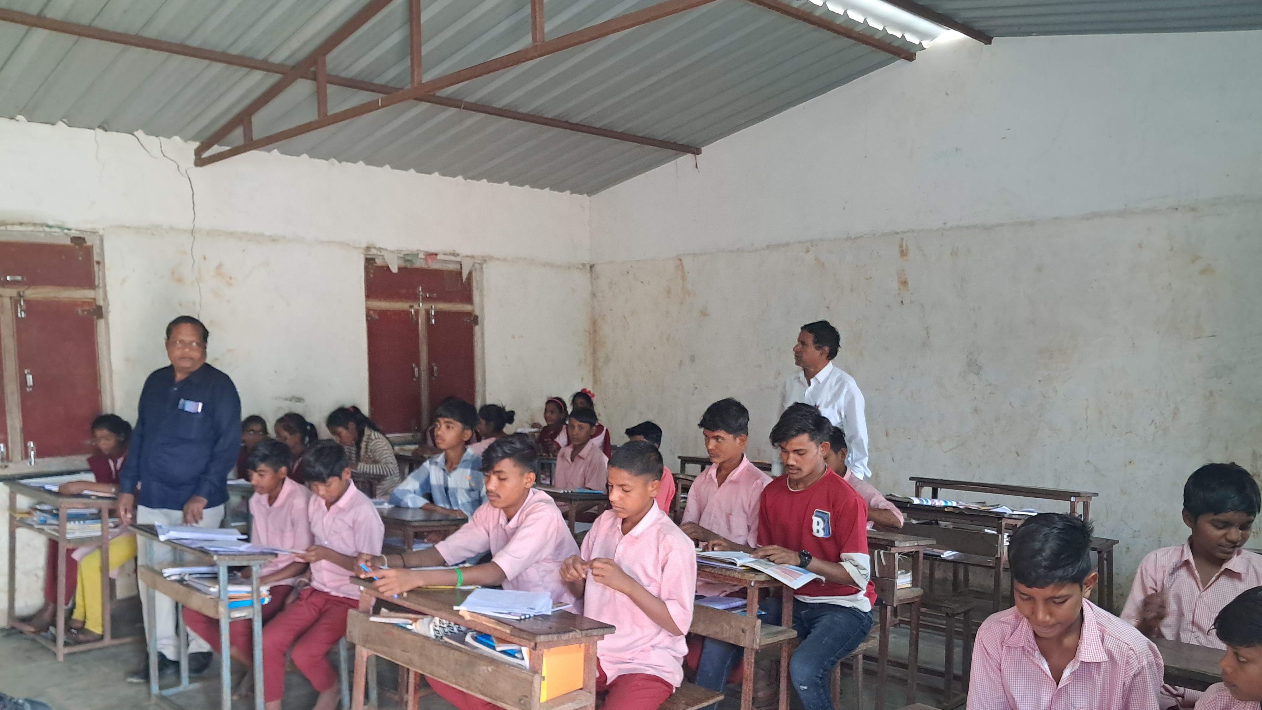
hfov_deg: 64.3
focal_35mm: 30
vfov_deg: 38.6
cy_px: 454
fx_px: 1004
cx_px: 631
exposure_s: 1/25
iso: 640
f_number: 1.8
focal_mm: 4
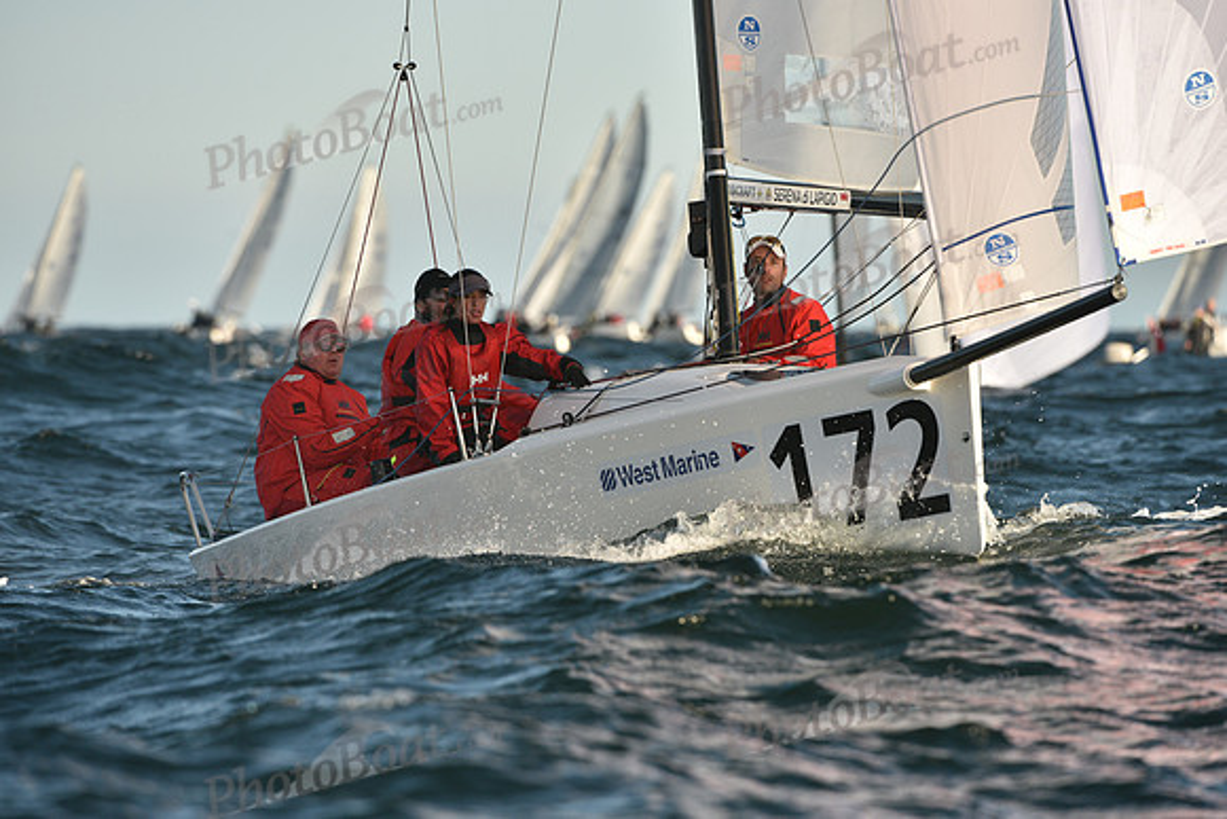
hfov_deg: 5.4
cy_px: 410
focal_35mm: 380
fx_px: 12954
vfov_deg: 3.6
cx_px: 614
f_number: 6.3
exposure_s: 1/1250
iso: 320
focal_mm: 380
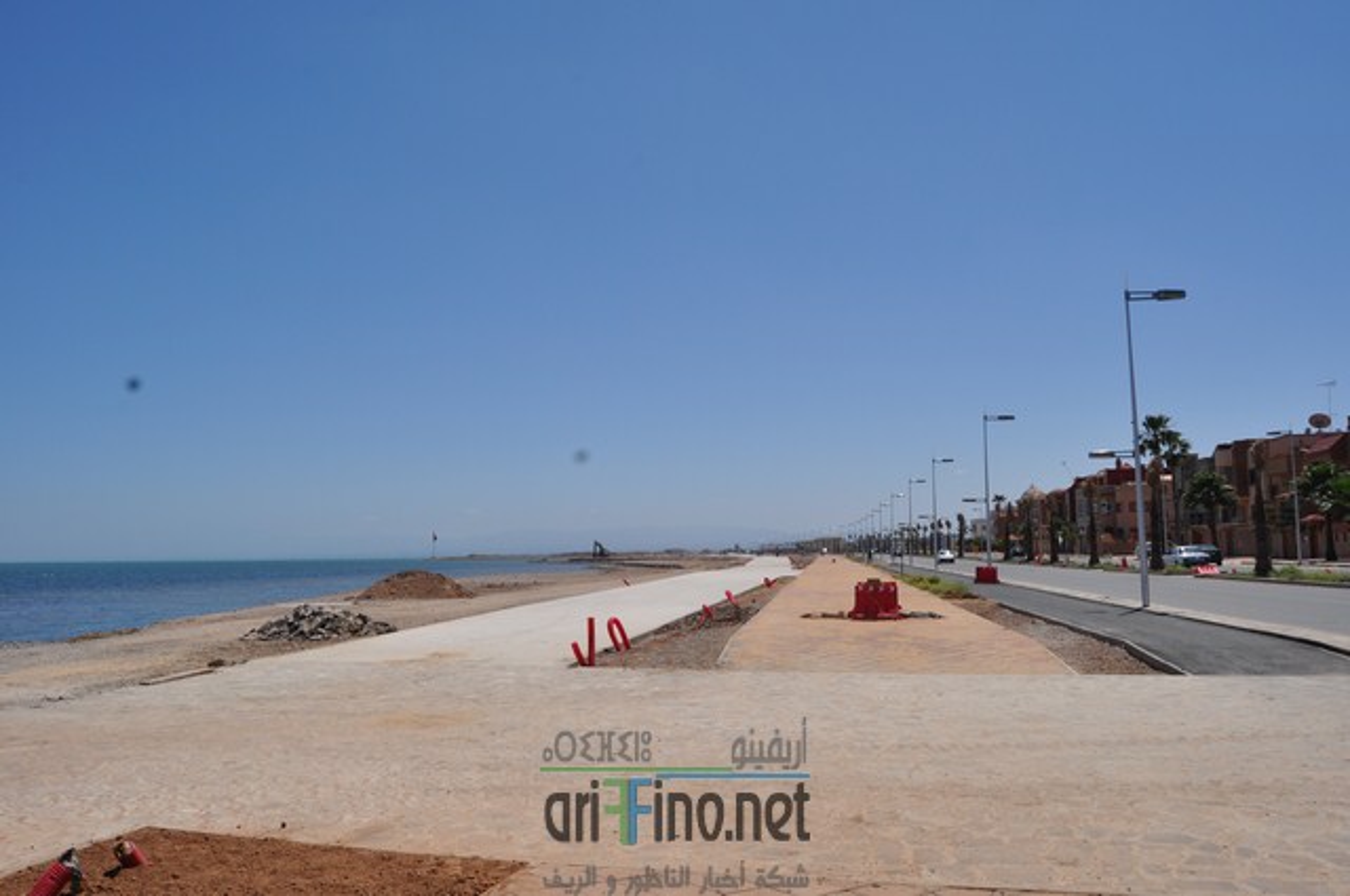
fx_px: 1011
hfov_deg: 67.4
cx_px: 675
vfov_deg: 47.8
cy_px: 448
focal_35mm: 27
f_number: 11
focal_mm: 18
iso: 200
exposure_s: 1/500
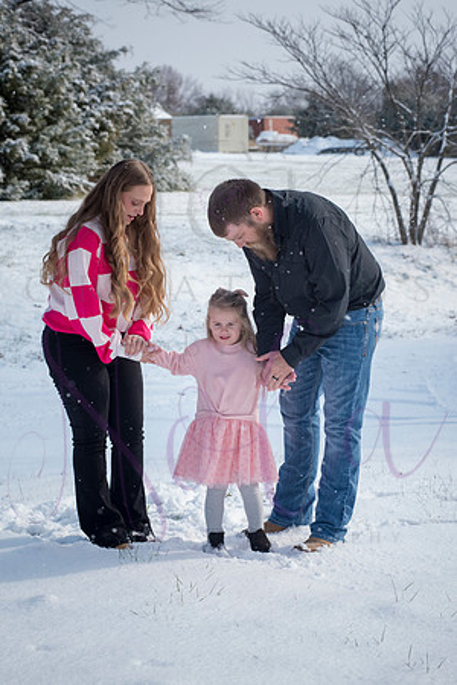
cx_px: 228
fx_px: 1752
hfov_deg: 14.9
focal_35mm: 92
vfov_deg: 22.1
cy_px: 342
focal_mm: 92
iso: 640
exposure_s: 1/1000
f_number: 8
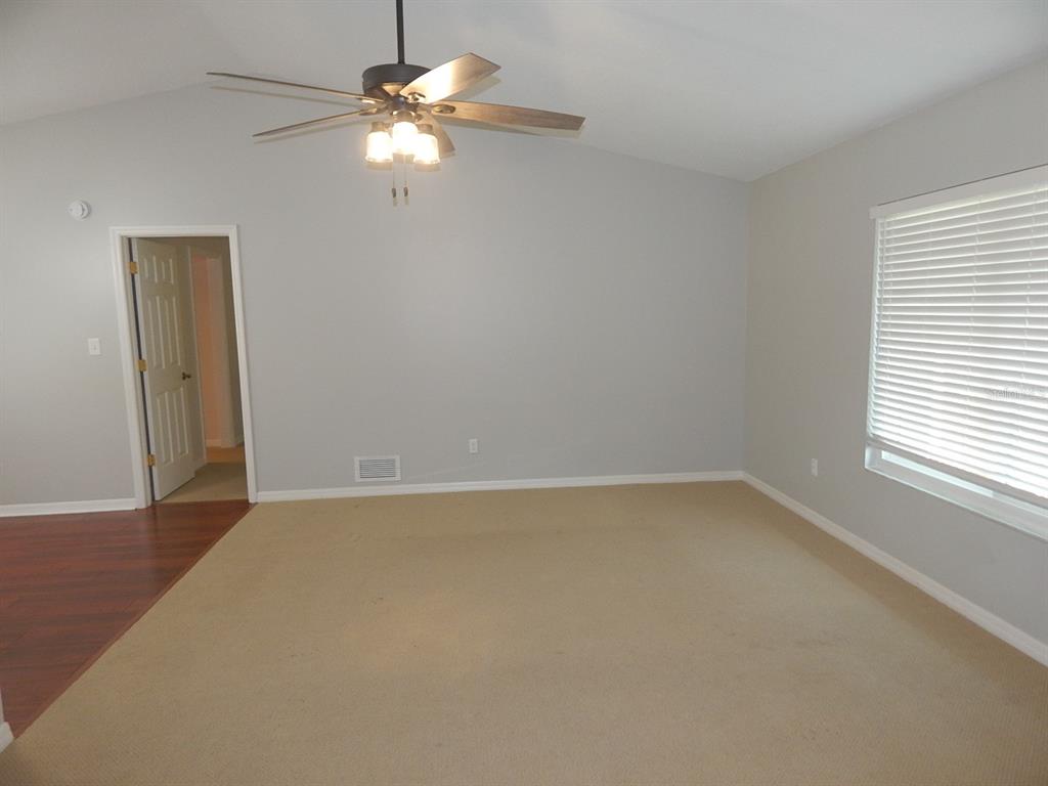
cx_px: 524
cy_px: 393
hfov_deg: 76.4
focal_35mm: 22
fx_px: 666
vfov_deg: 61.1
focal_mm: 4
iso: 200
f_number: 3
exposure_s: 1/30
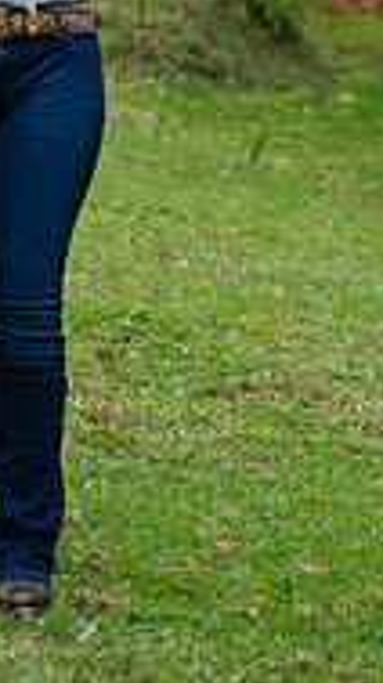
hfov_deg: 7.4
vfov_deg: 13.2
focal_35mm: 161
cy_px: 60
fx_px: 2913
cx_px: 571
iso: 400
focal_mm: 50
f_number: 2.8
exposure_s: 1/2000
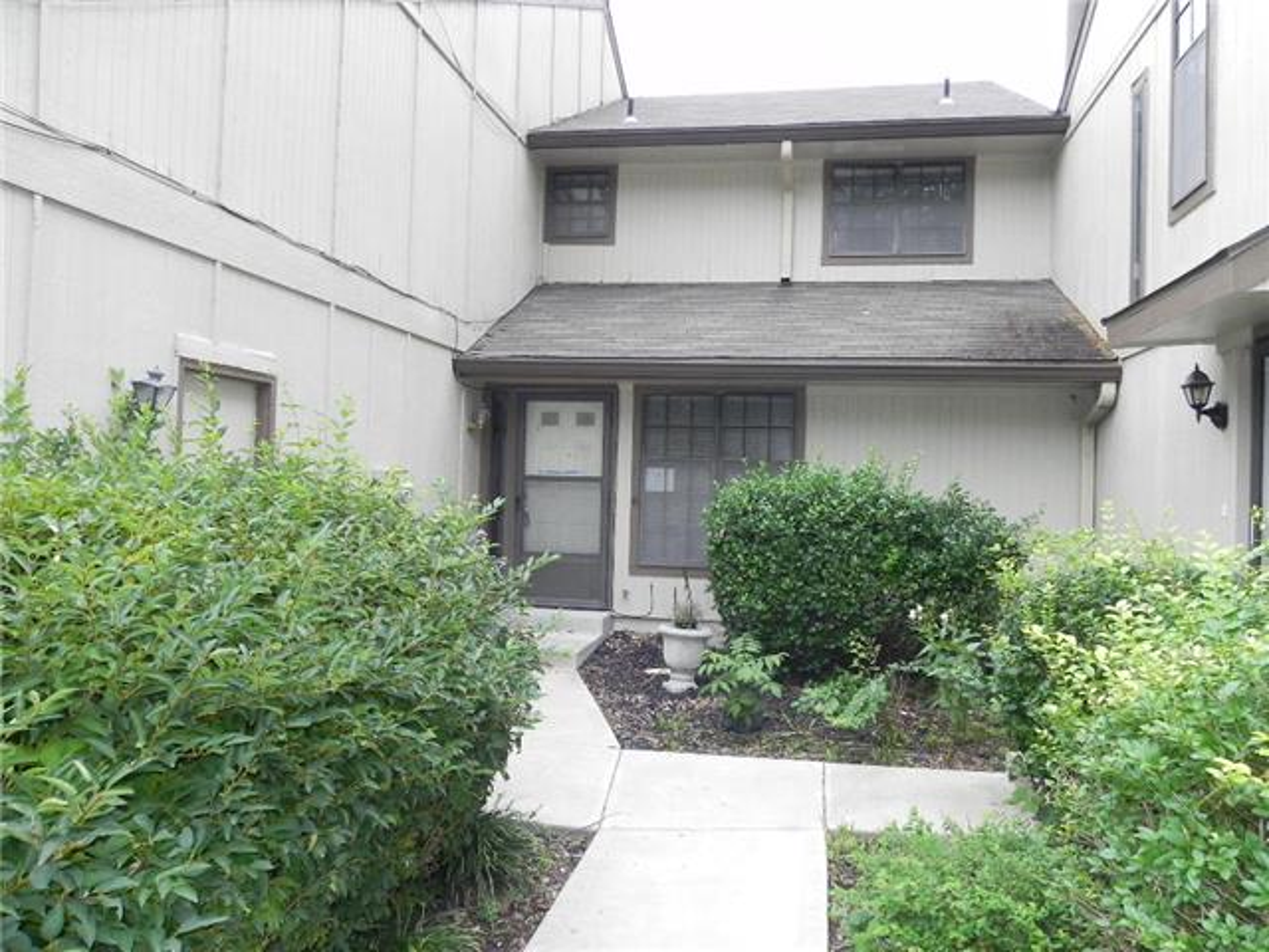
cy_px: 476
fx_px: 953
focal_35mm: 26
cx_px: 634
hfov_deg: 67.3
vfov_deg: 53.1
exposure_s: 1/169
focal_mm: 4.6
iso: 224
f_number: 5
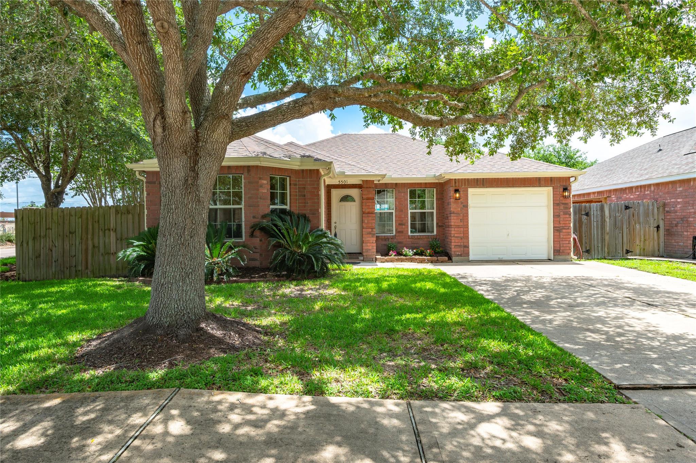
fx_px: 464
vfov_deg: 53.1
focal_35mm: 24
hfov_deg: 73.8
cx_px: 348
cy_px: 232
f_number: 13
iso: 125
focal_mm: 24
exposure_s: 1/80
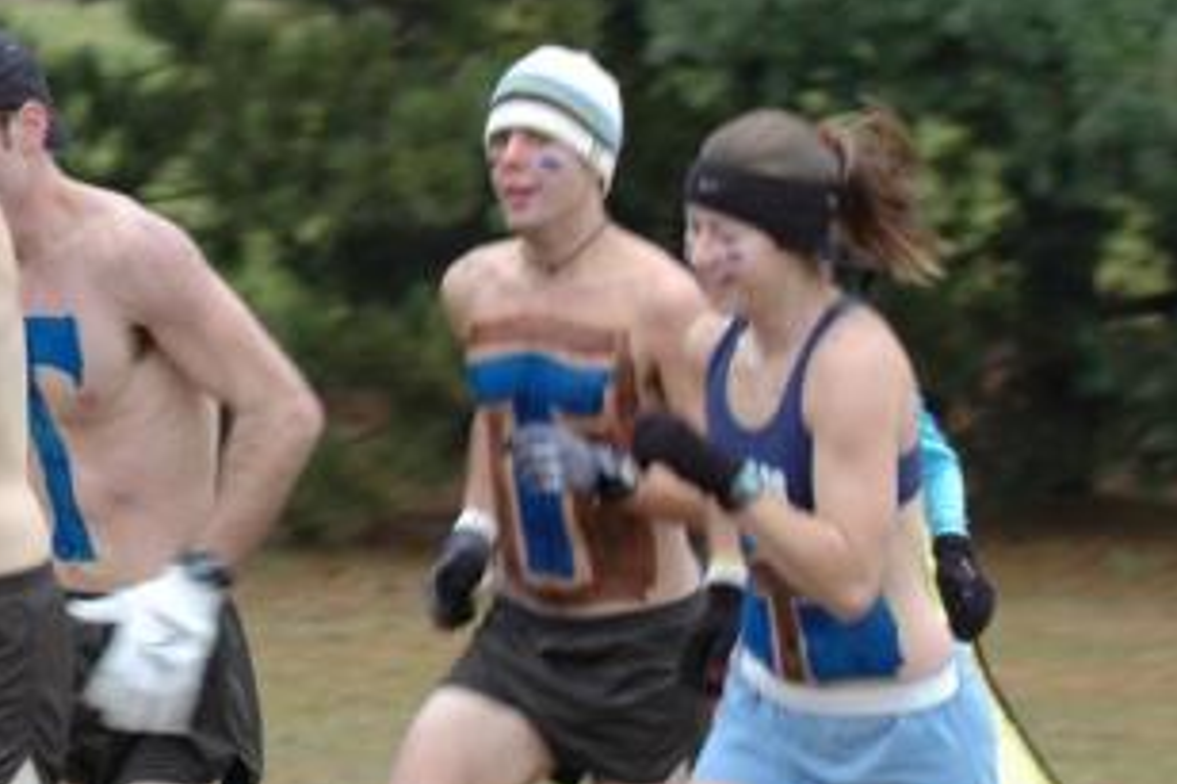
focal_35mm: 318
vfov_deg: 4.3
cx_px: -182
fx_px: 10391
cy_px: 172
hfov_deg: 6.4
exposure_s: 1/125
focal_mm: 90
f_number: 4
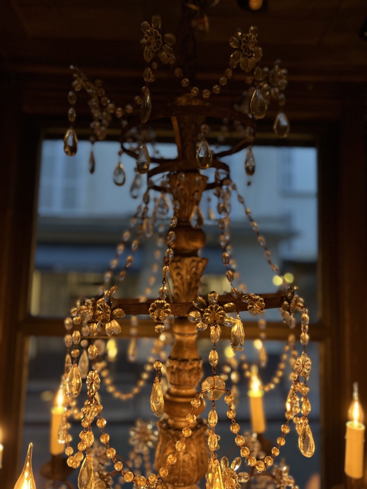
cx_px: 184
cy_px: 244
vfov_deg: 67.3
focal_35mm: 26
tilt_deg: +7.0
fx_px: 368
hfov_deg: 53.1
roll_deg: +0.1
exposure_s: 1/50
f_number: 1.5
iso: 100
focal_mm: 5.7
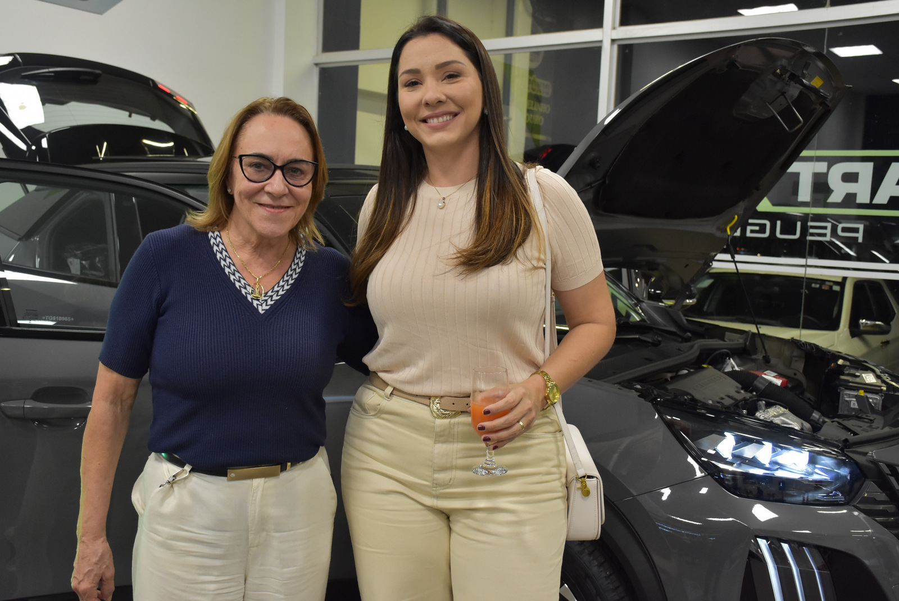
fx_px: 975
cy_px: 300
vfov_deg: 34.3
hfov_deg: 49.5
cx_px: 450
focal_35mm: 39
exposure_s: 1/125
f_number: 5.6
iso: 1600
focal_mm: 26
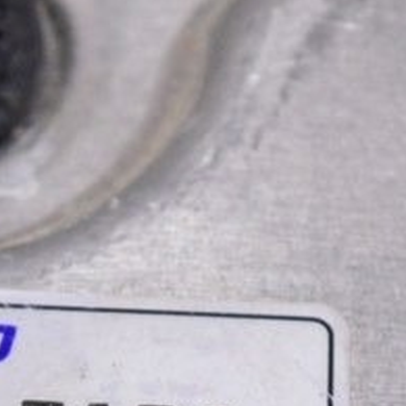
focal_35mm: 347
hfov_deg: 5.0
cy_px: 492
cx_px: -173
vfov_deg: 5.0
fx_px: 4605
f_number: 8
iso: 1600
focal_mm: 52
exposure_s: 1/160
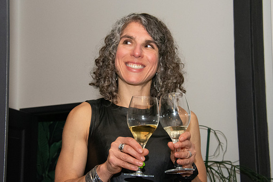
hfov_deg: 24.1
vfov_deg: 16.2
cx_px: 136
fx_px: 639
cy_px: 84
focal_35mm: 84
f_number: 10
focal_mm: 52
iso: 5000
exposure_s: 1/200
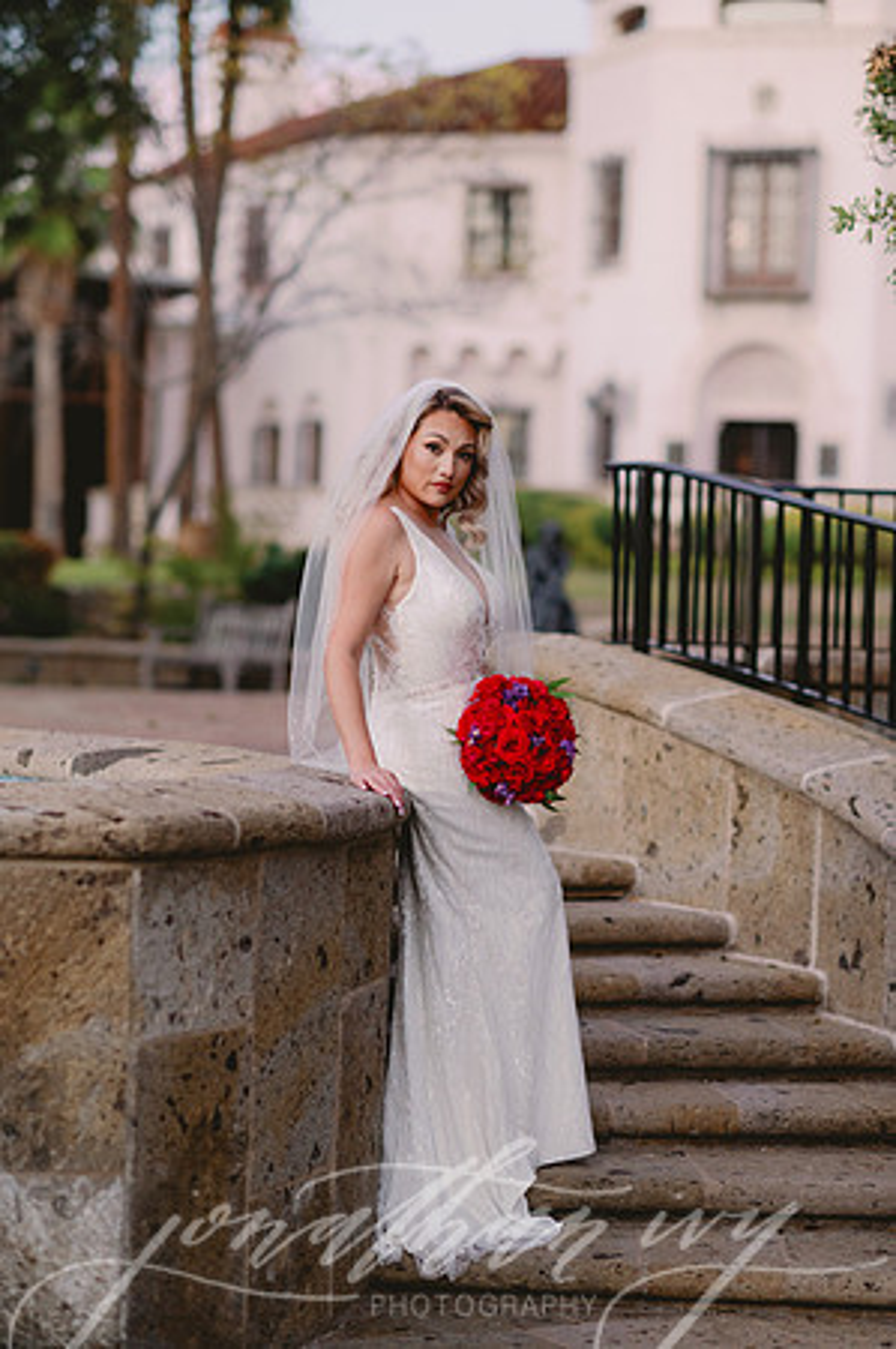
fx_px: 3180
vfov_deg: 23.9
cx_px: 448
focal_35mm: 85
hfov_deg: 16.0
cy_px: 674
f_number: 2
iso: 1000
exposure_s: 1/320
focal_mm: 85
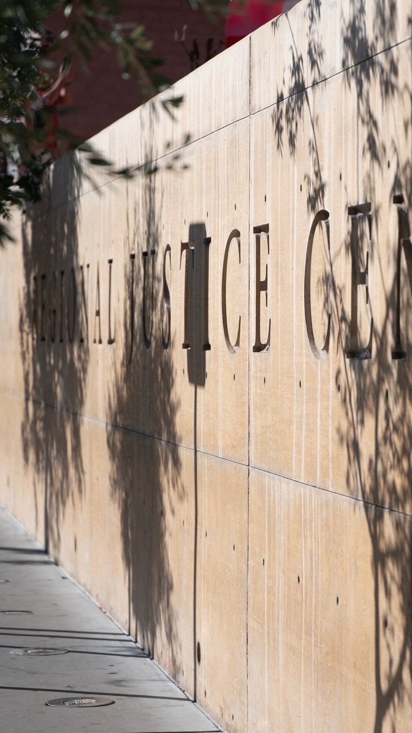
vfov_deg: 16.6
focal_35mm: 129
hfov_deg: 9.4
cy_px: 324
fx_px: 2505
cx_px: 286
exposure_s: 1/8000
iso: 800
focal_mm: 70
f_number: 2.8
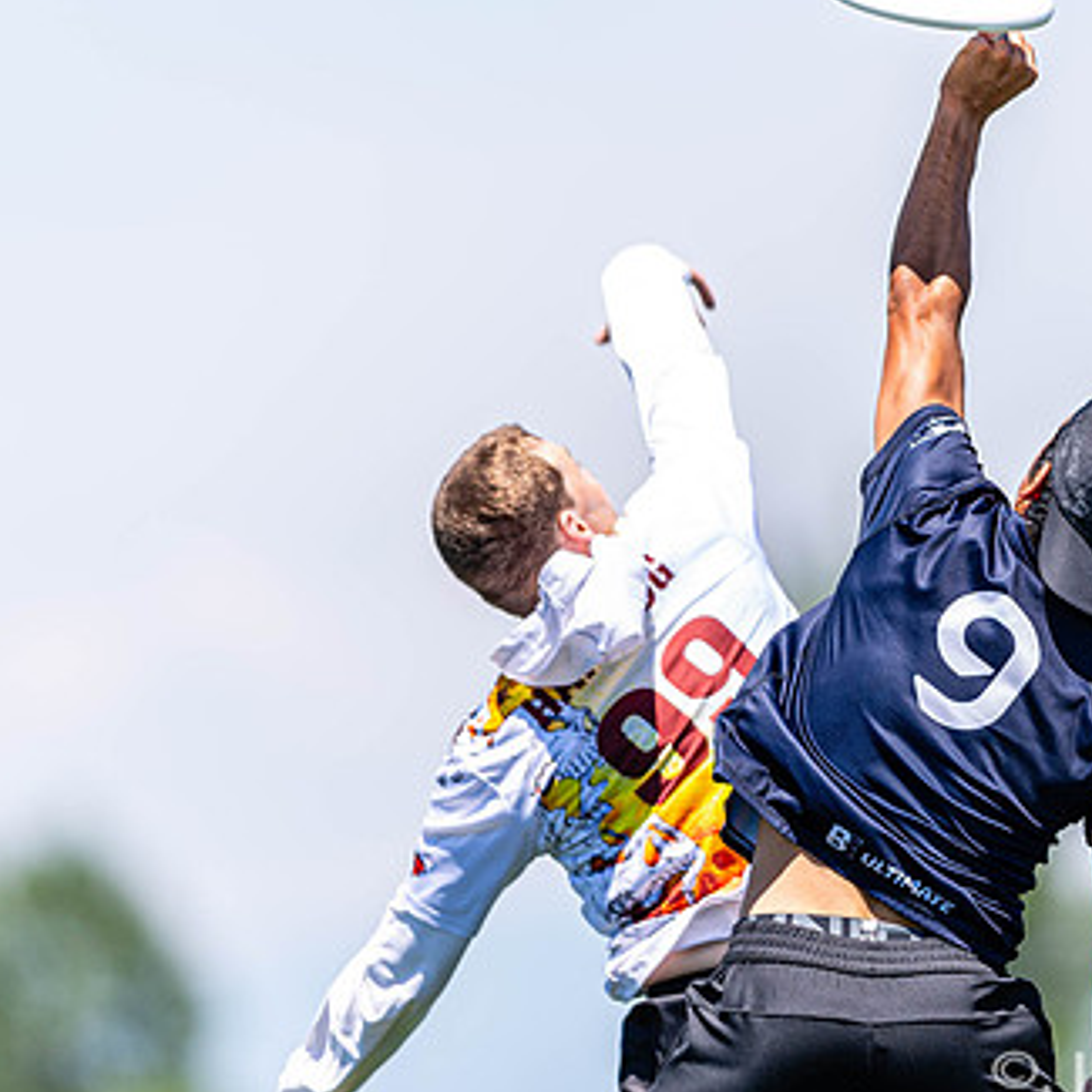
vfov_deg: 2.2
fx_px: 28481
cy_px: 506
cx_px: 769
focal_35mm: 798
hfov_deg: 2.2
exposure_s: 1/1250
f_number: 2.8
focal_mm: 400
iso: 100
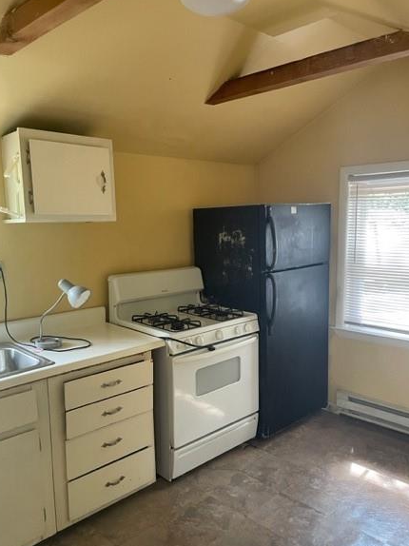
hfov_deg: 48.2
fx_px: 457
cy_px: 294
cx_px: 200
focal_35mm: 29
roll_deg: +1.9
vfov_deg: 61.6
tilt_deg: -7.1
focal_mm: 4.2
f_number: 1.6
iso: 200
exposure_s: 1/60
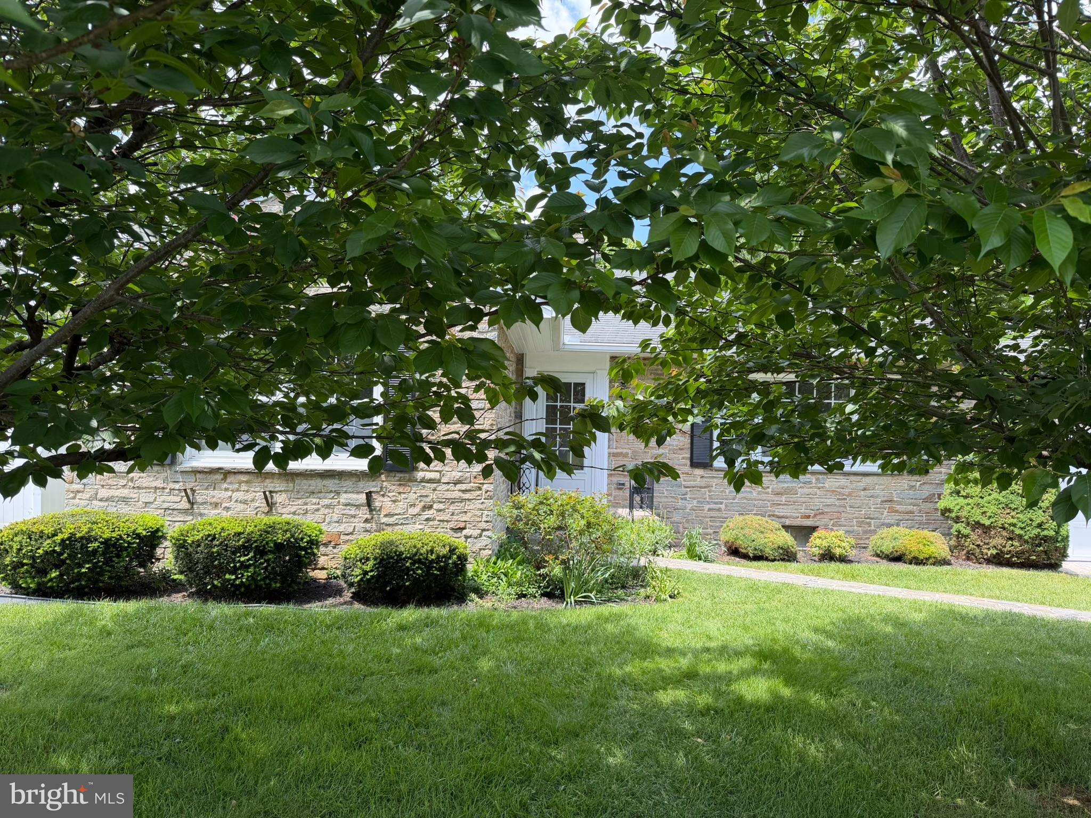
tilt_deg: +2.3
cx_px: 546
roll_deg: -1.4
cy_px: 409
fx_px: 756
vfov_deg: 56.8
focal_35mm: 24
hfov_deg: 71.6
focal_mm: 6.76
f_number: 1.78
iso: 100
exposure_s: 1/868
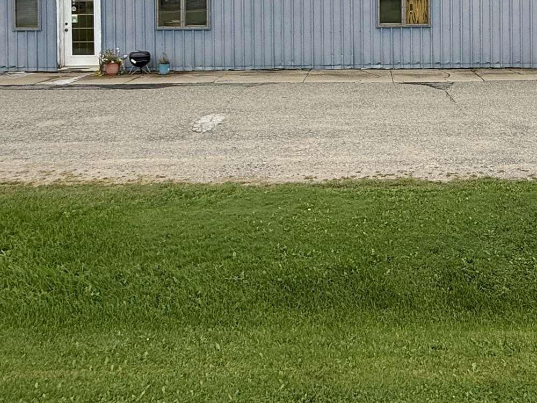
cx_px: 360
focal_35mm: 43
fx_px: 667
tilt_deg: -1.5
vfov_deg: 31.2
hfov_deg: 43.2
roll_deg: +0.2
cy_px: 4
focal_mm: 2.22
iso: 50
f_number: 2.2
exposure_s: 1/701
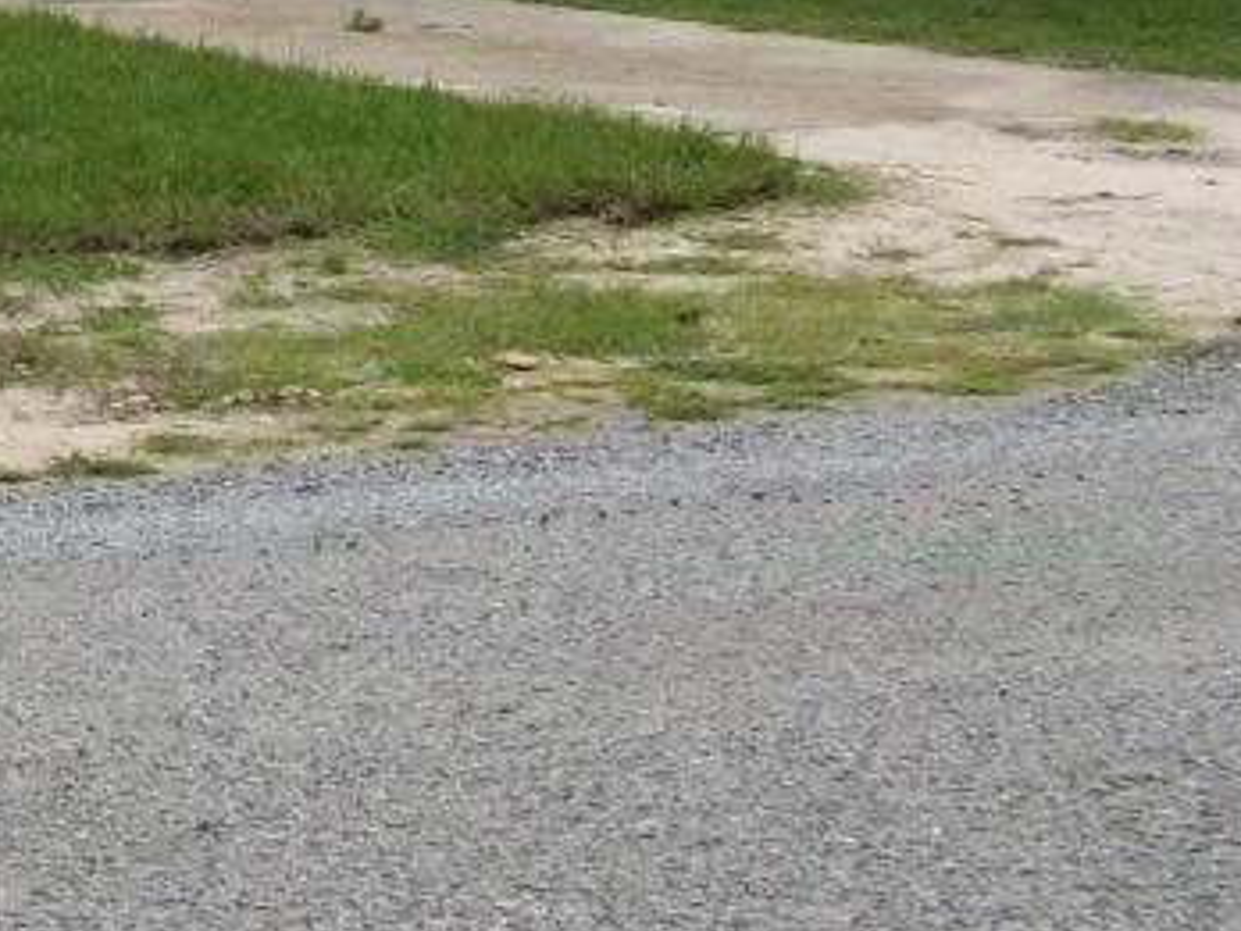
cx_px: -892
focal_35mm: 125
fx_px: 4481
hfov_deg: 14.2
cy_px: -296
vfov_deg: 11.5
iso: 64
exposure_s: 1/365
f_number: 5.5
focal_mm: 5.7
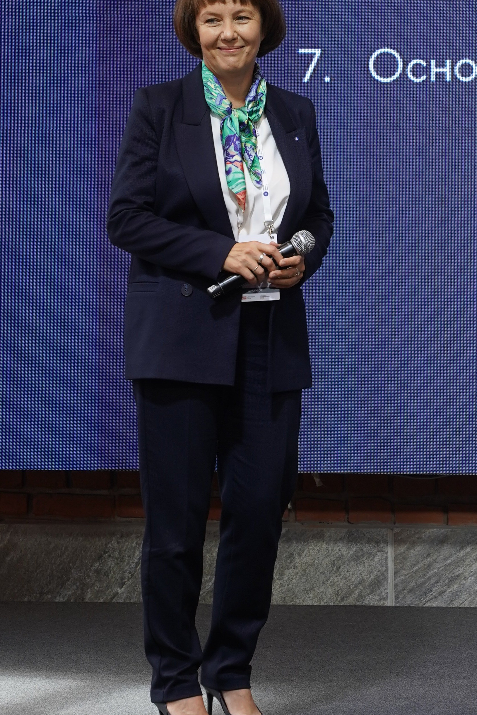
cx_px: 310
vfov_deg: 12.4
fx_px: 3280
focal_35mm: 165
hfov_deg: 8.3
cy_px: 191
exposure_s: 1/125
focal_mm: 70
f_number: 4.5
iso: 400
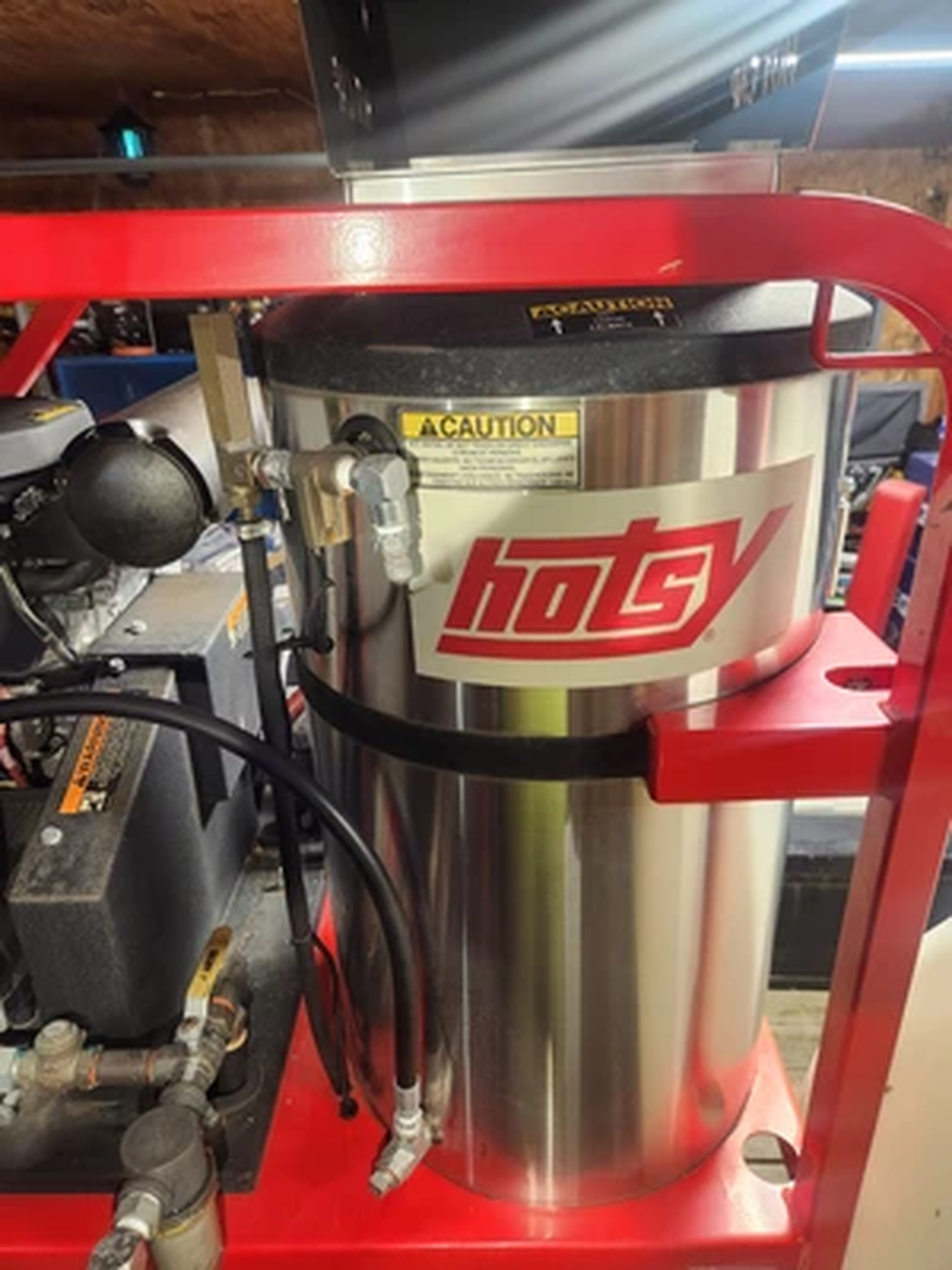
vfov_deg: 73.9
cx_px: 476
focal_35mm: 23
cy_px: 635
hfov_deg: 58.9
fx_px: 843
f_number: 1.8
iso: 500
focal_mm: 5.4
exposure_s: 1/120
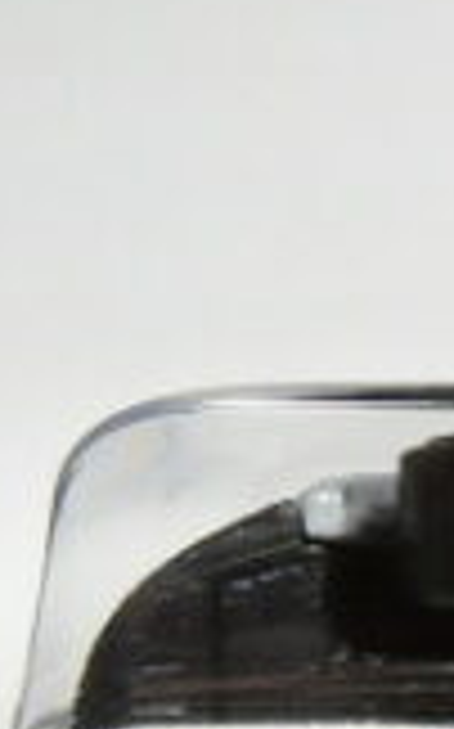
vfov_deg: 14.3
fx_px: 2876
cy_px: 621
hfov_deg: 8.1
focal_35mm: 145
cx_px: 1191
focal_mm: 4.6
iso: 100
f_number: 2.8
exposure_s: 1/50
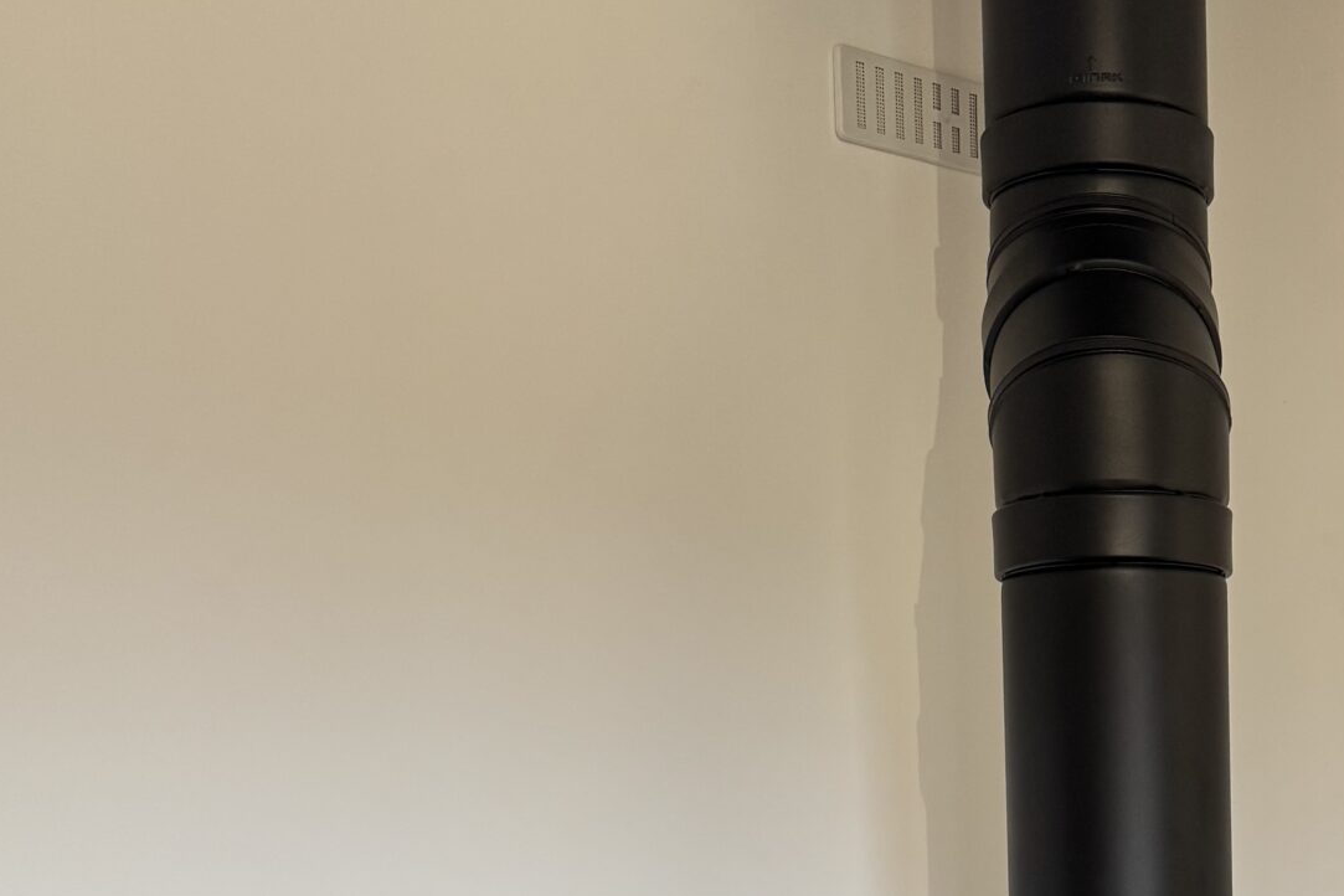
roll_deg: +1.2
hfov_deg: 32.6
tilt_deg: -8.5
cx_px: 1144
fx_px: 2202
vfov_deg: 20.9
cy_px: 1169
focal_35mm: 59
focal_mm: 6.76
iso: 200
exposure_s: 1/121
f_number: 1.78
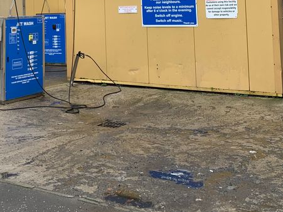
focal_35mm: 64
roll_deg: +1.8
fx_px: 523
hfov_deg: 30.0
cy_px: -20
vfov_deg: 21.7
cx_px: 87
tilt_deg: +2.6
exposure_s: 1/141
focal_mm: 4.25
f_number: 1.8
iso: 25
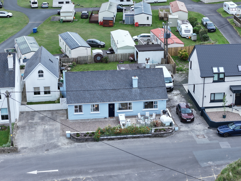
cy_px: 90
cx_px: 120
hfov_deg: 27.8
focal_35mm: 70
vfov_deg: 21.0
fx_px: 487
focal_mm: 19.35
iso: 125
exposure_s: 1/50
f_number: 2.8
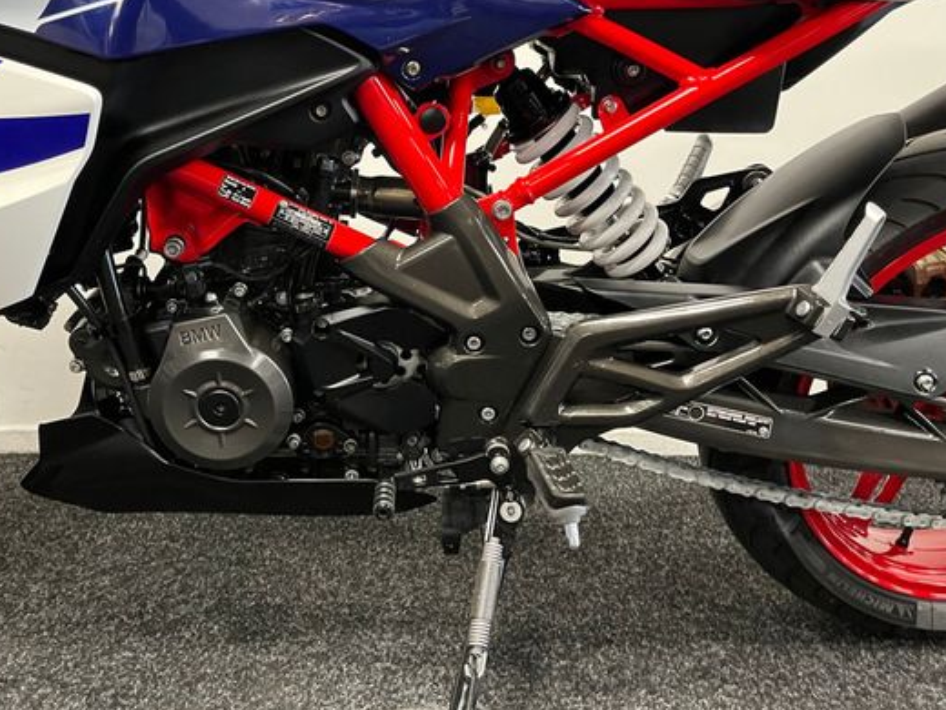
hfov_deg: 56.6
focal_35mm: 32
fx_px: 875
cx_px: 413
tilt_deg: -11.3
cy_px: 284
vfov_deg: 43.9
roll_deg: -1.4
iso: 400
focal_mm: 5.1
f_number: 1.6
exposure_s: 1/33
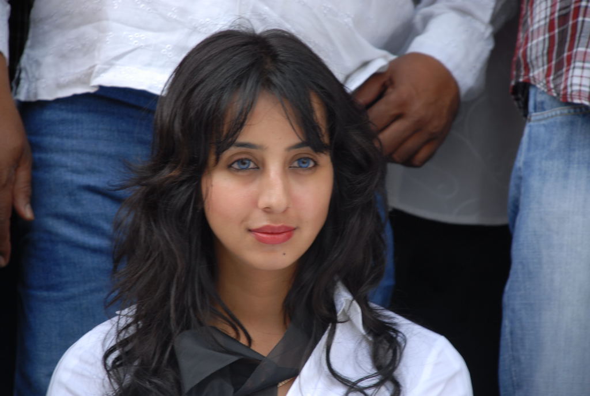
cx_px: 295
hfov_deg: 10.1
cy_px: 198
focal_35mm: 202
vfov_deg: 6.8
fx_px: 3325
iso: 200
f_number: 5.6
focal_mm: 135
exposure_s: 1/125
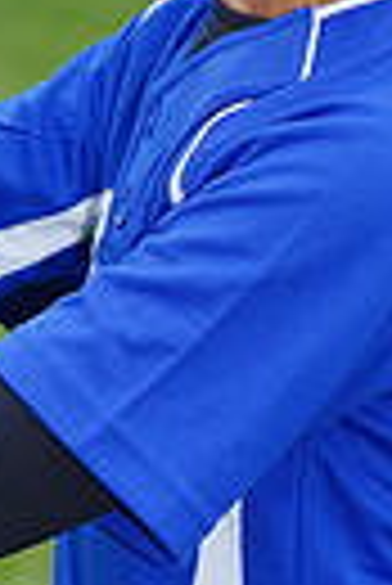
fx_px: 11972
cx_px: 119
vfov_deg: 2.8
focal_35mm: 735
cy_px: -198
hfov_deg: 1.9
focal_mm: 165
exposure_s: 1/200
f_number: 8
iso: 200
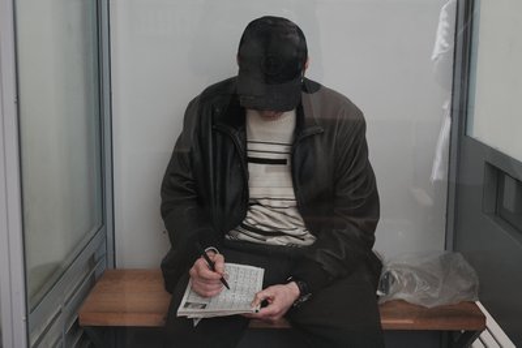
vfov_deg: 27.0
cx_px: 261
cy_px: 174
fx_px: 725
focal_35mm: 50
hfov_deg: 39.6
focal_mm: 50
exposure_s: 1/500
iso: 3200
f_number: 5.6
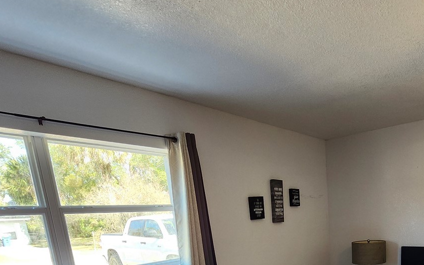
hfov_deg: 67.3
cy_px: 280
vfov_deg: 40.2
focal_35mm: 26
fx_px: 300
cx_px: 302
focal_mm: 1.74
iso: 125
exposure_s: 1/60
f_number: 2.2
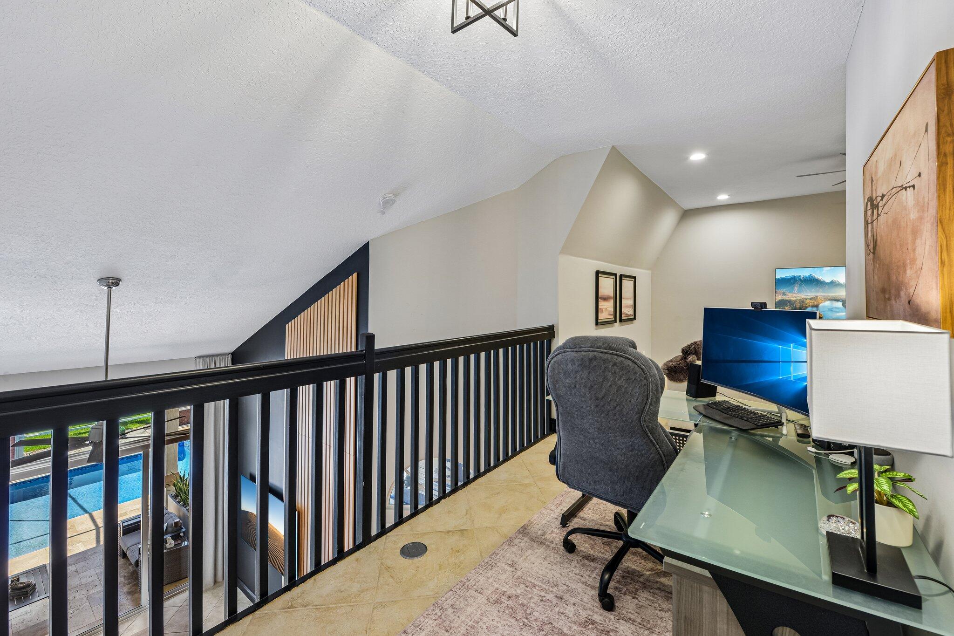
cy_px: 318
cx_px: 477
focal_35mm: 14
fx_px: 371
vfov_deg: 81.2
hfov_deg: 104.3
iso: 200
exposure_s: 1/5
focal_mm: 14
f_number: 9
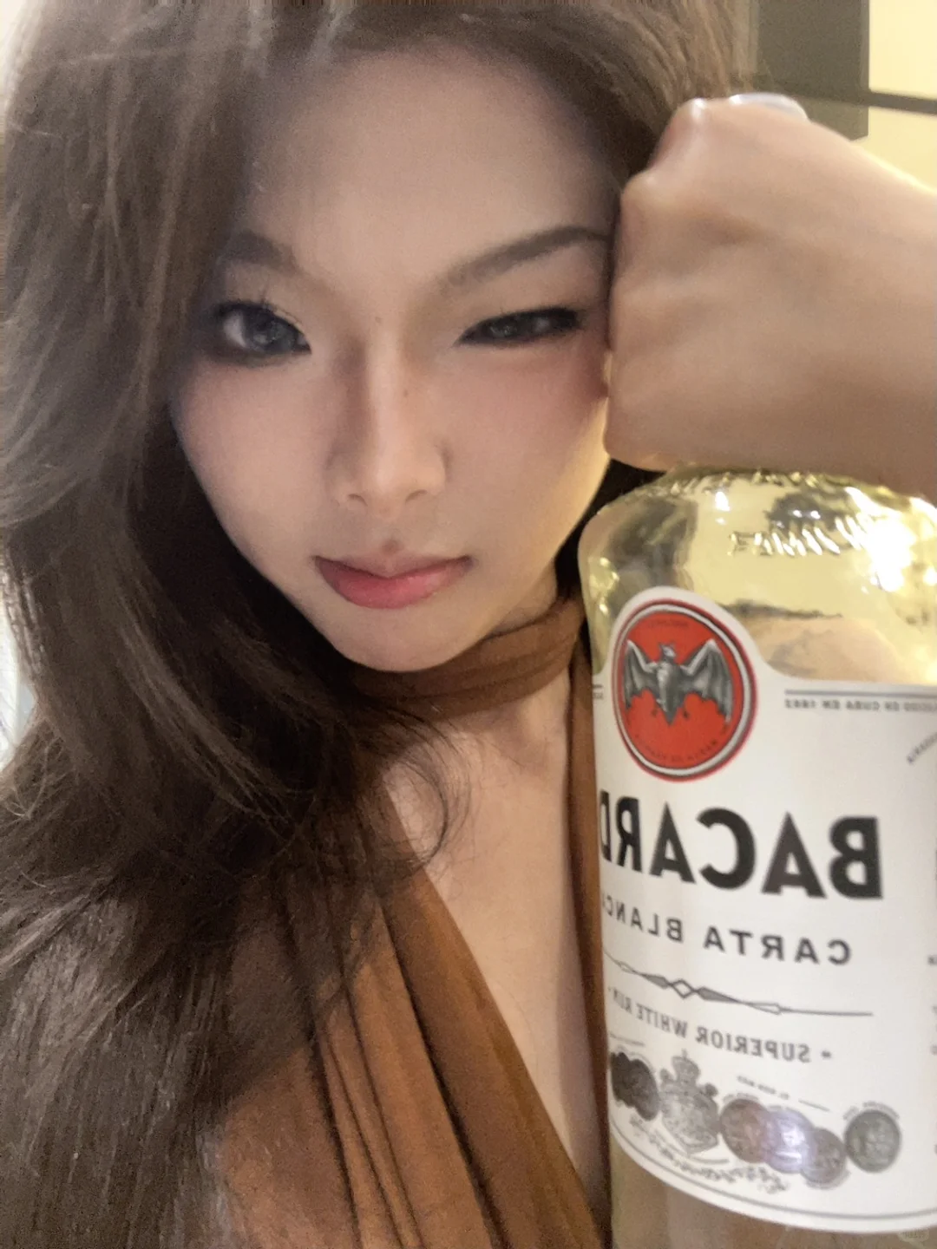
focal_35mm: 62
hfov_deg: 23.7
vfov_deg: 31.2
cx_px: 468
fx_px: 2238
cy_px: 624
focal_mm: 2.71
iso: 640
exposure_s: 1/17
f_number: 2.2
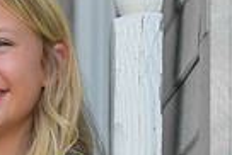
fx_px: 4116
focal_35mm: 638
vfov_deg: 2.2
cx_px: -55
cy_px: 249
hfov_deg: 3.2
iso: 125
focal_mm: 127
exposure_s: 1/320
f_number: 2.8
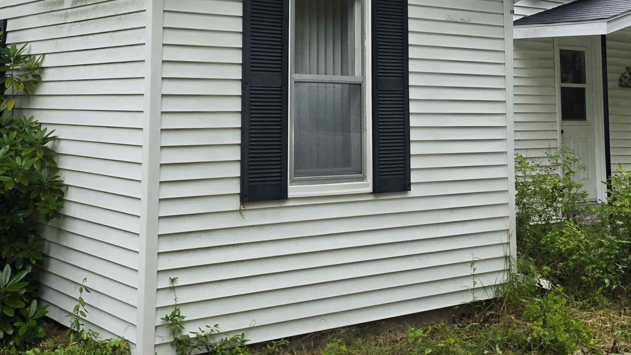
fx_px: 820
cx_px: 231
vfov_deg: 23.6
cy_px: 18
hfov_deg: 41.8
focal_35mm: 49
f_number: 1.4
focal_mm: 6.5
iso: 64
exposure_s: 1/3333
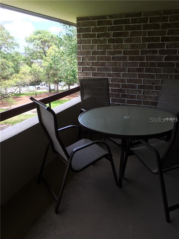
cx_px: 90
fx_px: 200
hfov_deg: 48.2
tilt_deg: -17.5
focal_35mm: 29
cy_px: 120
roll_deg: -0.8
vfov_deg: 61.7
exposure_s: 1/257
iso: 32
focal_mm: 4.15
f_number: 2.2
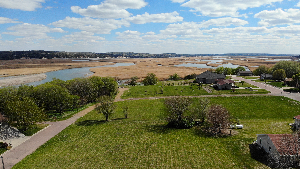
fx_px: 215
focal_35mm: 27
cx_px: 151
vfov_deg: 42.7
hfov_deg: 69.9
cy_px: 100
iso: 100
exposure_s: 1/1464
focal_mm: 4.5
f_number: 2.8
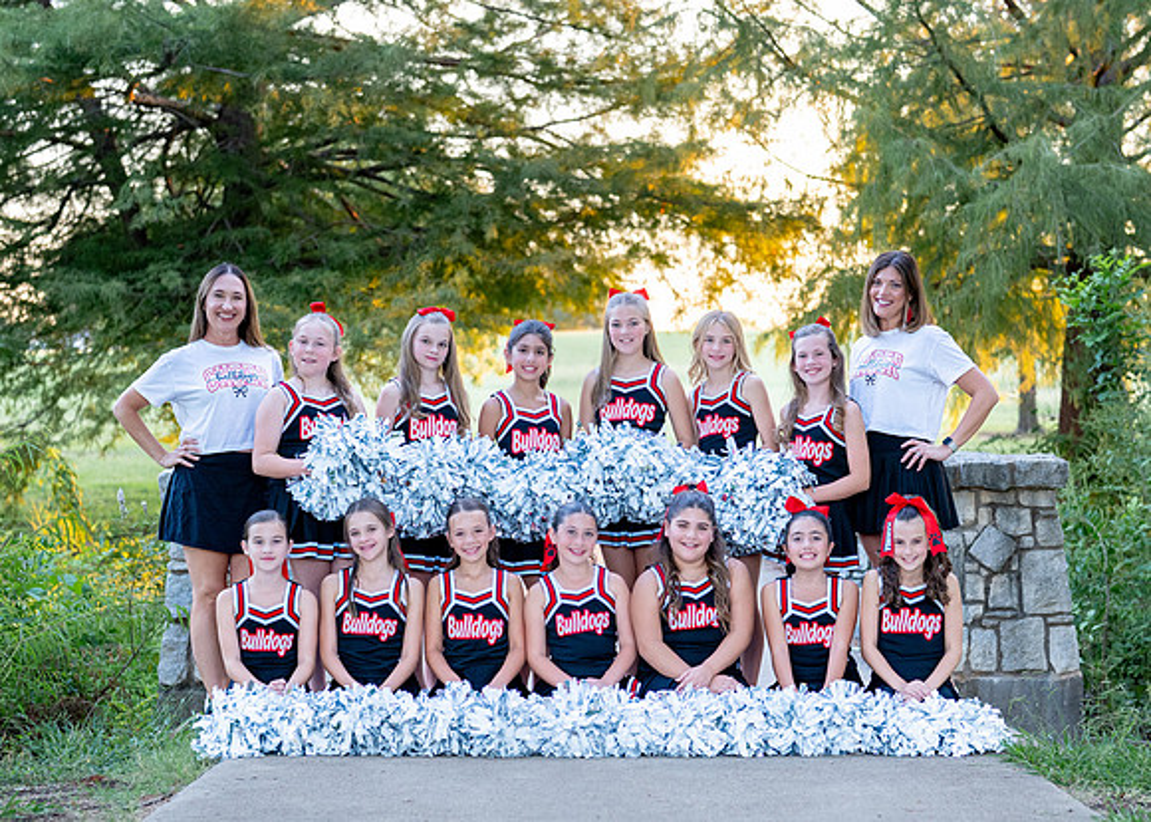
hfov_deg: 28.7
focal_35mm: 69
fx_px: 2252
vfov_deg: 20.7
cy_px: 465
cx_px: 588
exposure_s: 1/400
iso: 800
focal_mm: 50
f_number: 2.2
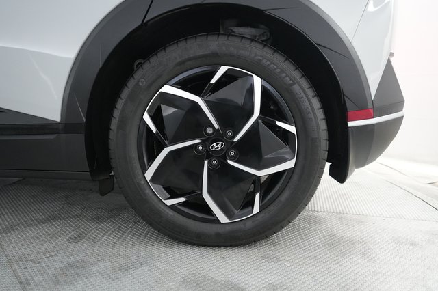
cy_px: 146
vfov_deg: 46.4
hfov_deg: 65.5
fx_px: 340
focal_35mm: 28
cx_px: 219
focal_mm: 28
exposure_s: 1/160
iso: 5000
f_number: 2.8
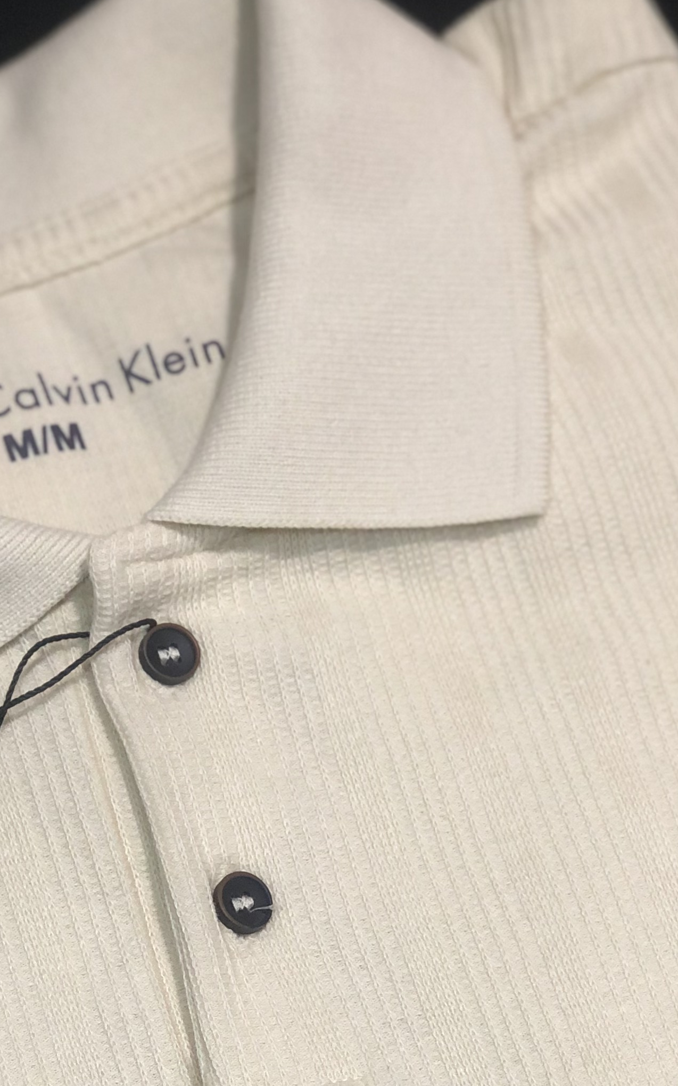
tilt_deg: -68.7
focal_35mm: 109
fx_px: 3223
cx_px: 328
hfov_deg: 12.0
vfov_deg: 18.8
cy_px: 975
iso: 32
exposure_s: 1/60
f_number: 2.4
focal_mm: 6
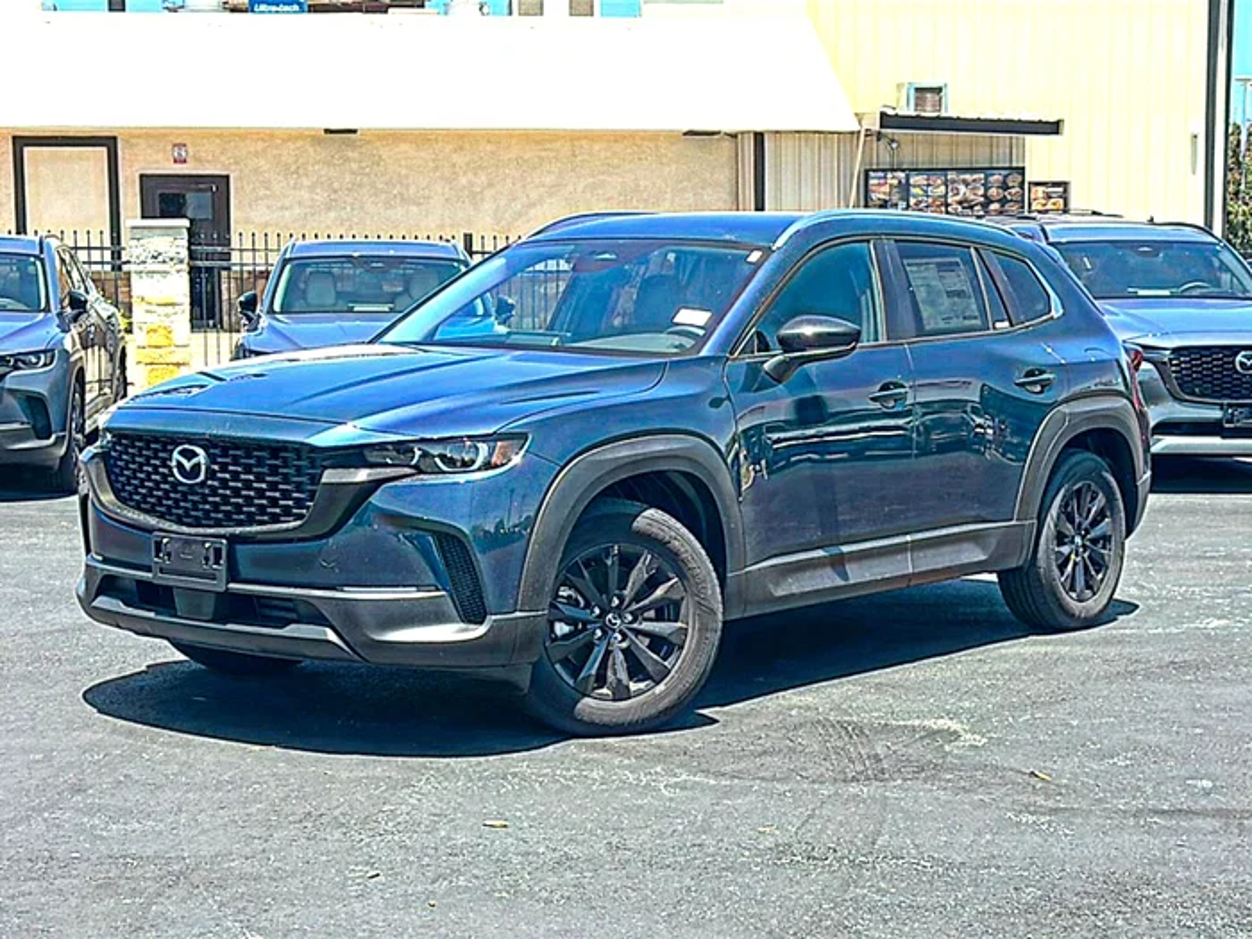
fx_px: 1917
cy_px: 470
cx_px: 626
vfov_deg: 27.5
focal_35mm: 53
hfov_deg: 36.2
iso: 80
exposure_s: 1/2169
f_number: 1.78
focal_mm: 6.86
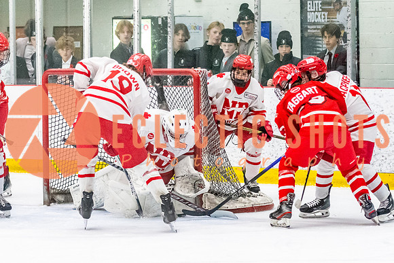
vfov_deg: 7.1
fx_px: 2132
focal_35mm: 195
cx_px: 245
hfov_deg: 10.6
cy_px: 132
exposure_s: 1/800
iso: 4000
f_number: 2.8
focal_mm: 80
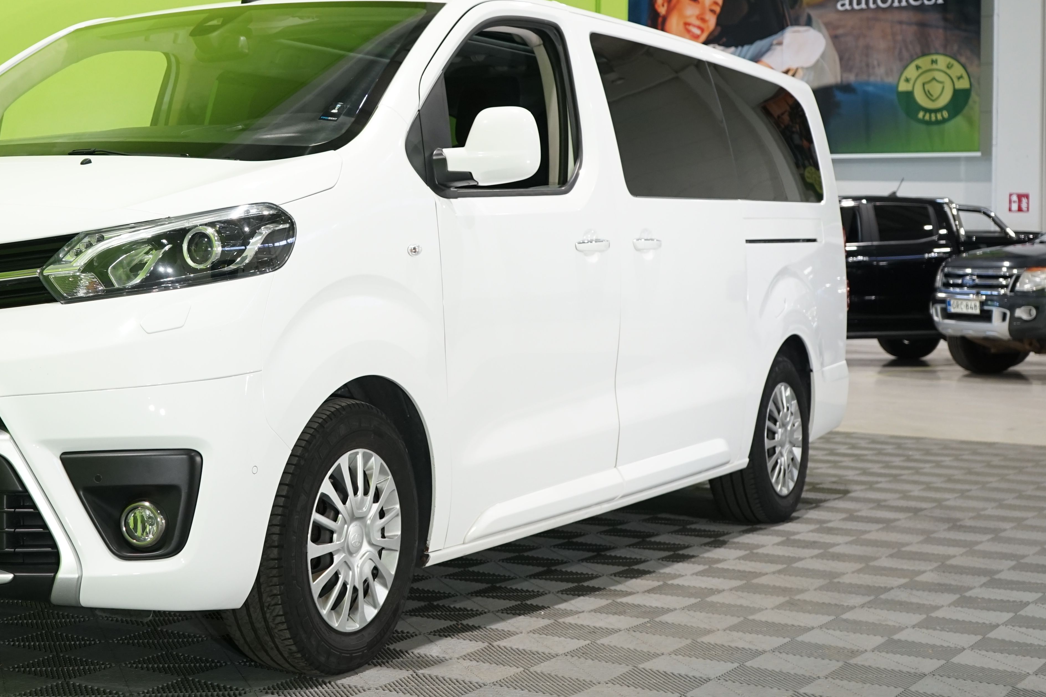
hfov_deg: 33.1
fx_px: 1714
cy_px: 234
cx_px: 237
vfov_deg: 22.9
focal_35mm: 59
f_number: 5.6
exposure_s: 1/30
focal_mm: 37
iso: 800
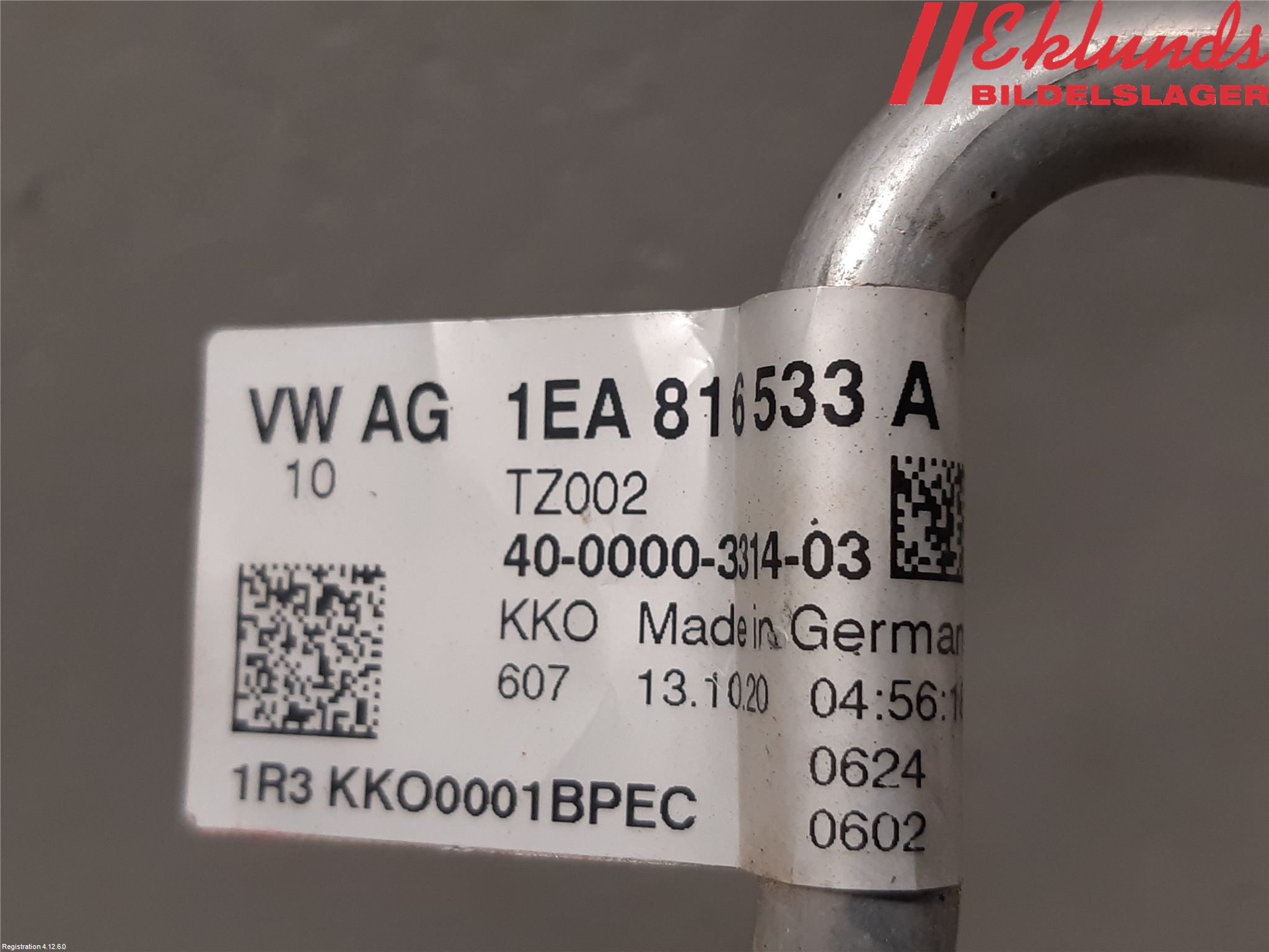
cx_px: 634
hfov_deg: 67.3
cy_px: 476
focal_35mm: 26
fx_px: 953
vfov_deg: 53.1
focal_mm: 3.93
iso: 80
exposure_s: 1/50
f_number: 1.7
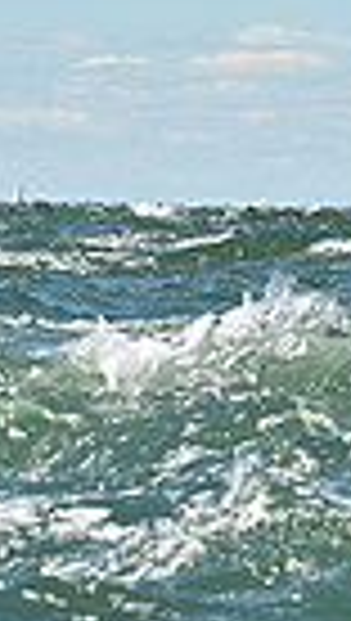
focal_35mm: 432
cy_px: -155
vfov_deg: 5.0
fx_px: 7122
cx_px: 1292
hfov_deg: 2.8
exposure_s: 1/1600
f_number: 8
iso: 320
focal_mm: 98
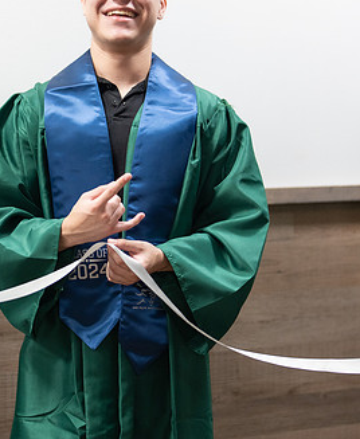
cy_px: 162
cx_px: 131
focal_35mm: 106
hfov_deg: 14.7
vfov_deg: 17.9
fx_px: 1391
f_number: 1.2
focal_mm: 50
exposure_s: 1/320
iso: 640
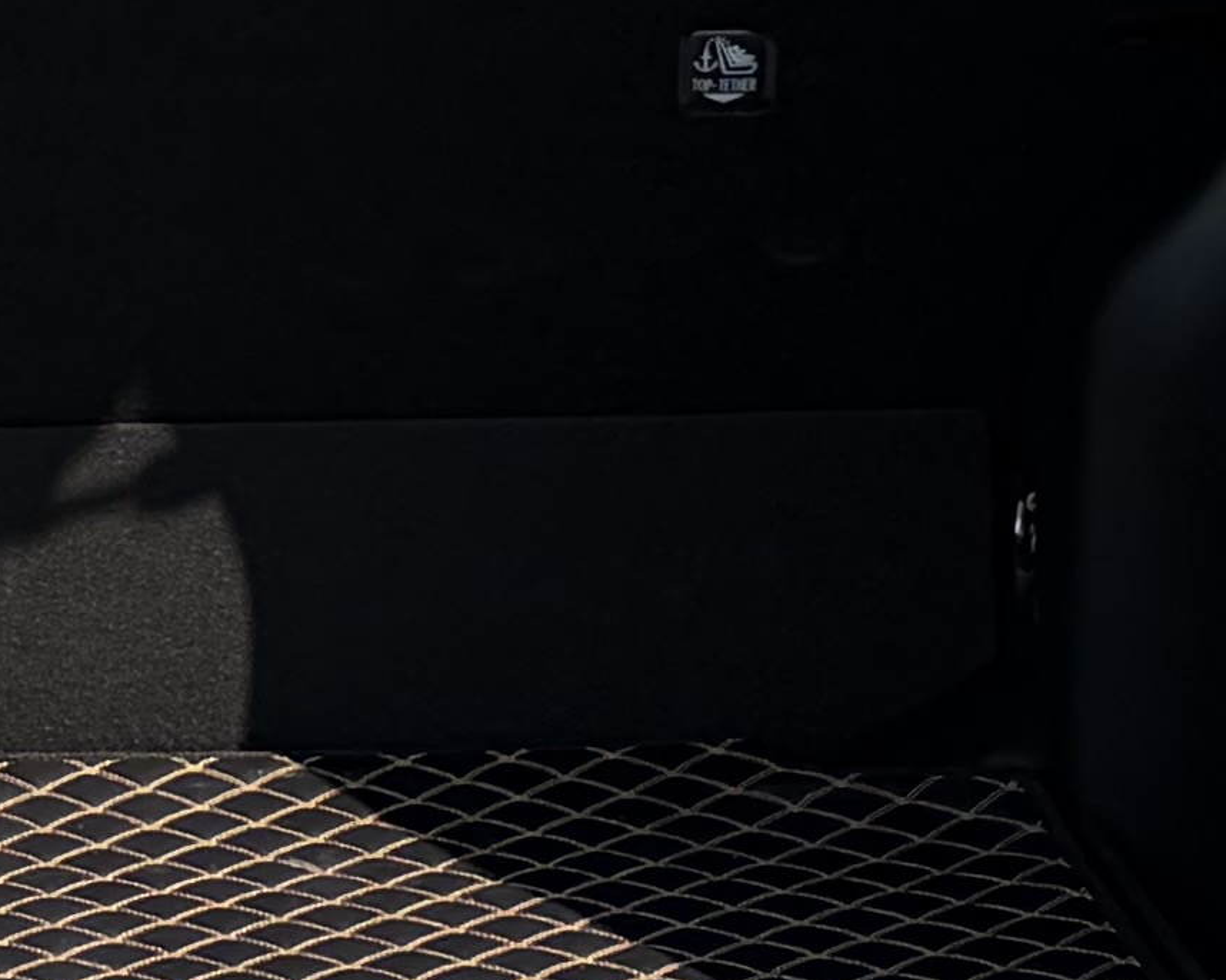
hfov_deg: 11.3
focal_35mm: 169
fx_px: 6131
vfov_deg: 9.0
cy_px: -407
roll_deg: +1.4
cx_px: -110
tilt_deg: -4.6
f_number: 1.6
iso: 50
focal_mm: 5.96
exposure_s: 1/2283
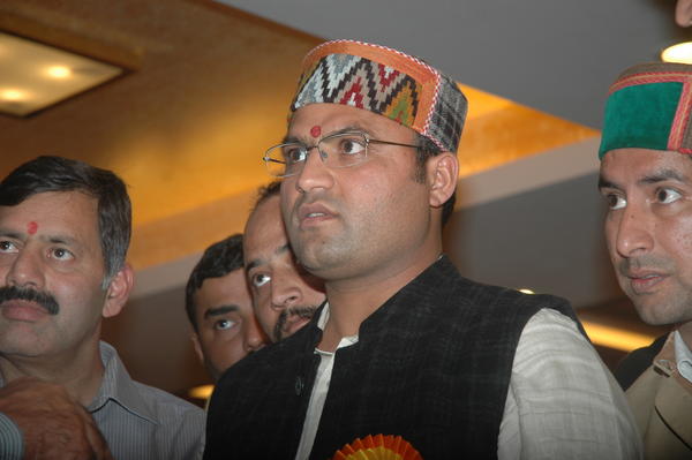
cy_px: 230
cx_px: 346
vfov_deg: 13.0
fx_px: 2017
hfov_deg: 19.5
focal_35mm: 105
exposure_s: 1/60
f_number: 4.5
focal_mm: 70
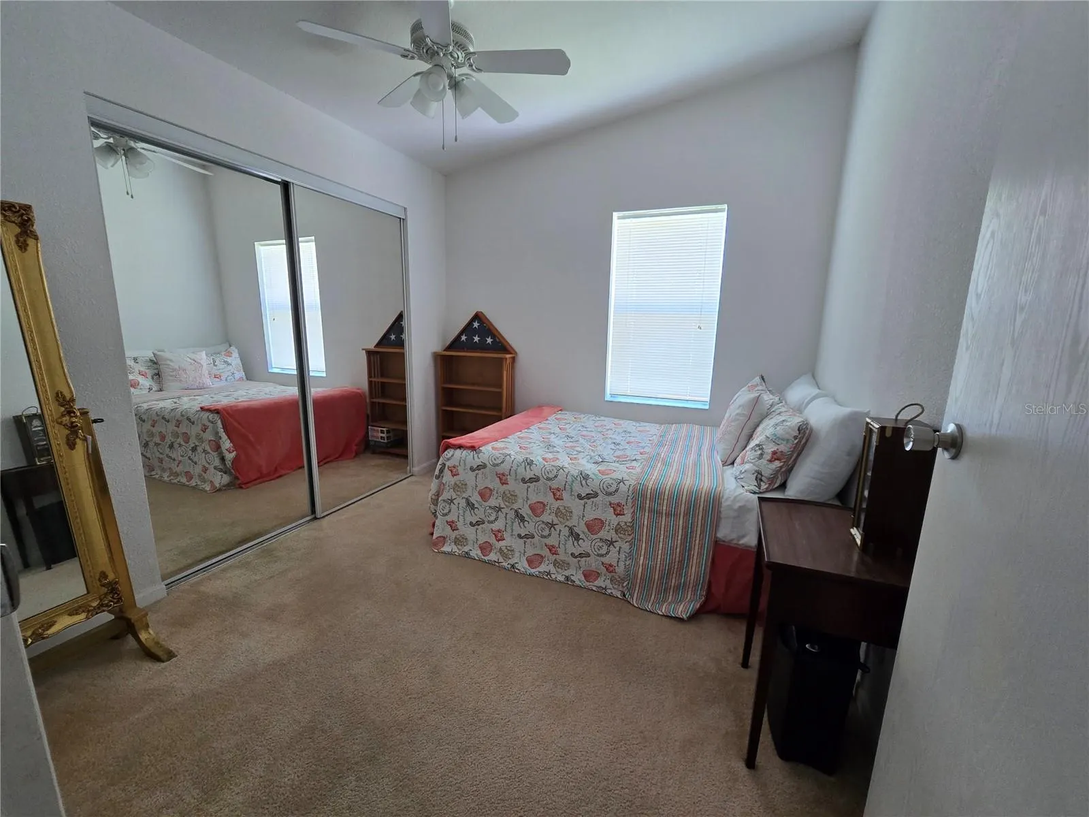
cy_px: 408
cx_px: 544
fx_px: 409
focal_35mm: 13
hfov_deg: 106.2
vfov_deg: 89.9
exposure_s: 1/60
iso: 160
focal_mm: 2.2
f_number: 2.2
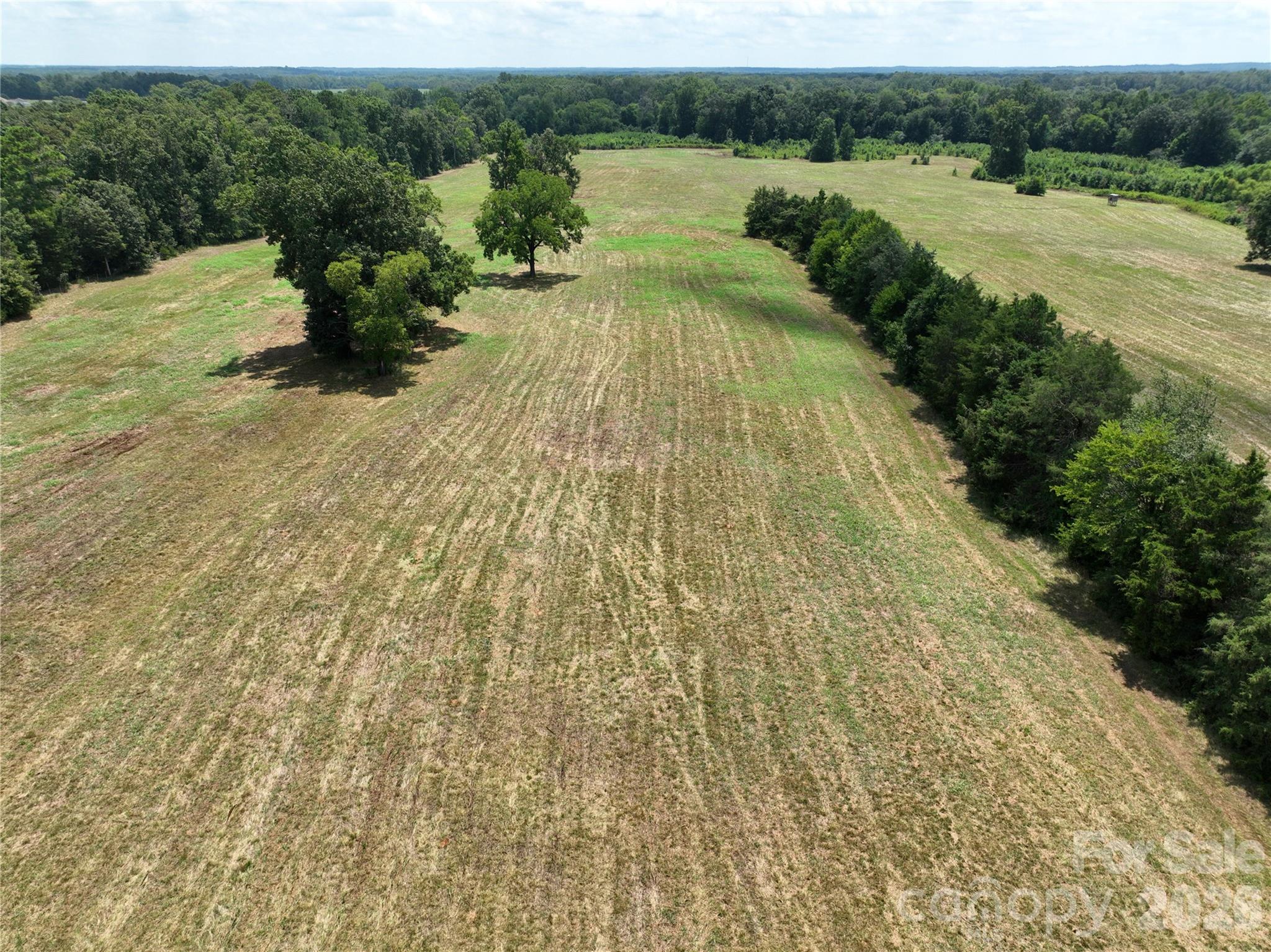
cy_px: 476
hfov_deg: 71.6
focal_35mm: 24
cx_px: 636
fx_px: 881
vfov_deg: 56.8
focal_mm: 12.29
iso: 100
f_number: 2.8
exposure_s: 1/200
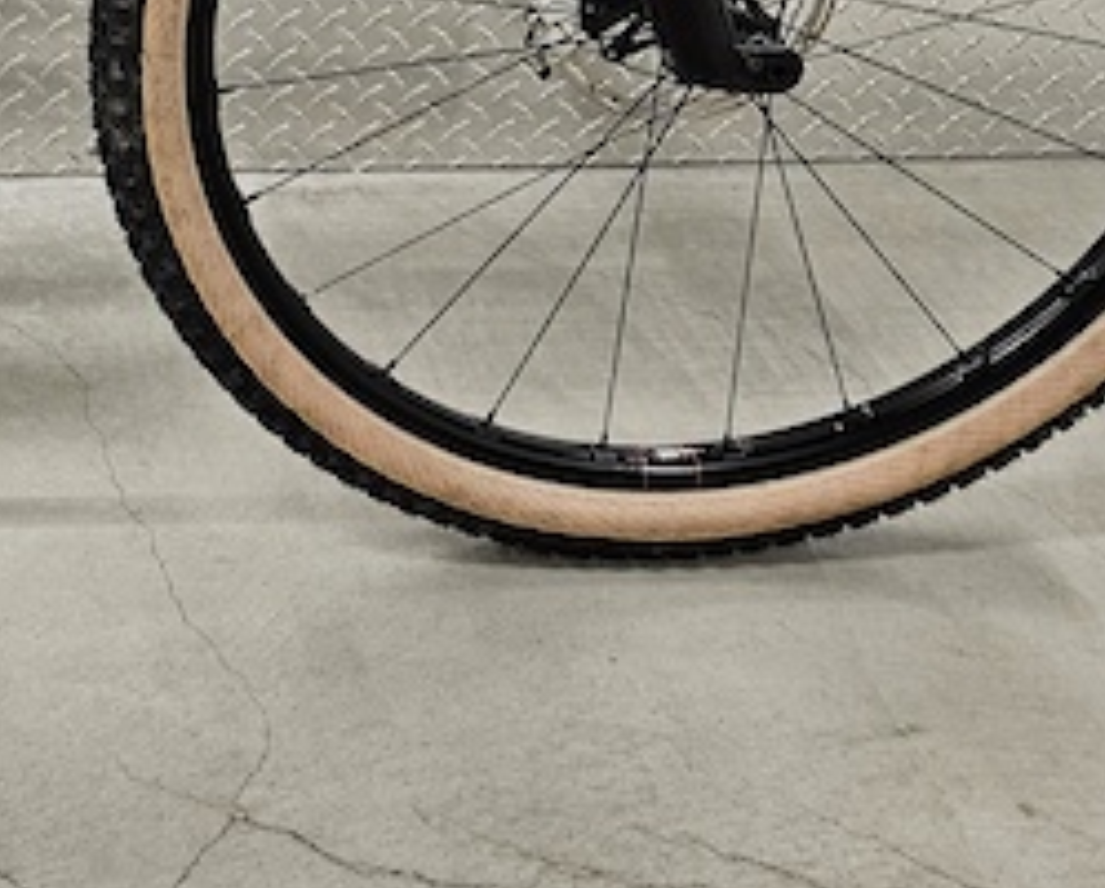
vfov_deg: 20.5
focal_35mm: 72
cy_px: -53
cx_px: -235
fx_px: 2358
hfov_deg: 23.9
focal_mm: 5.4
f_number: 1.8
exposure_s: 1/120
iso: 250
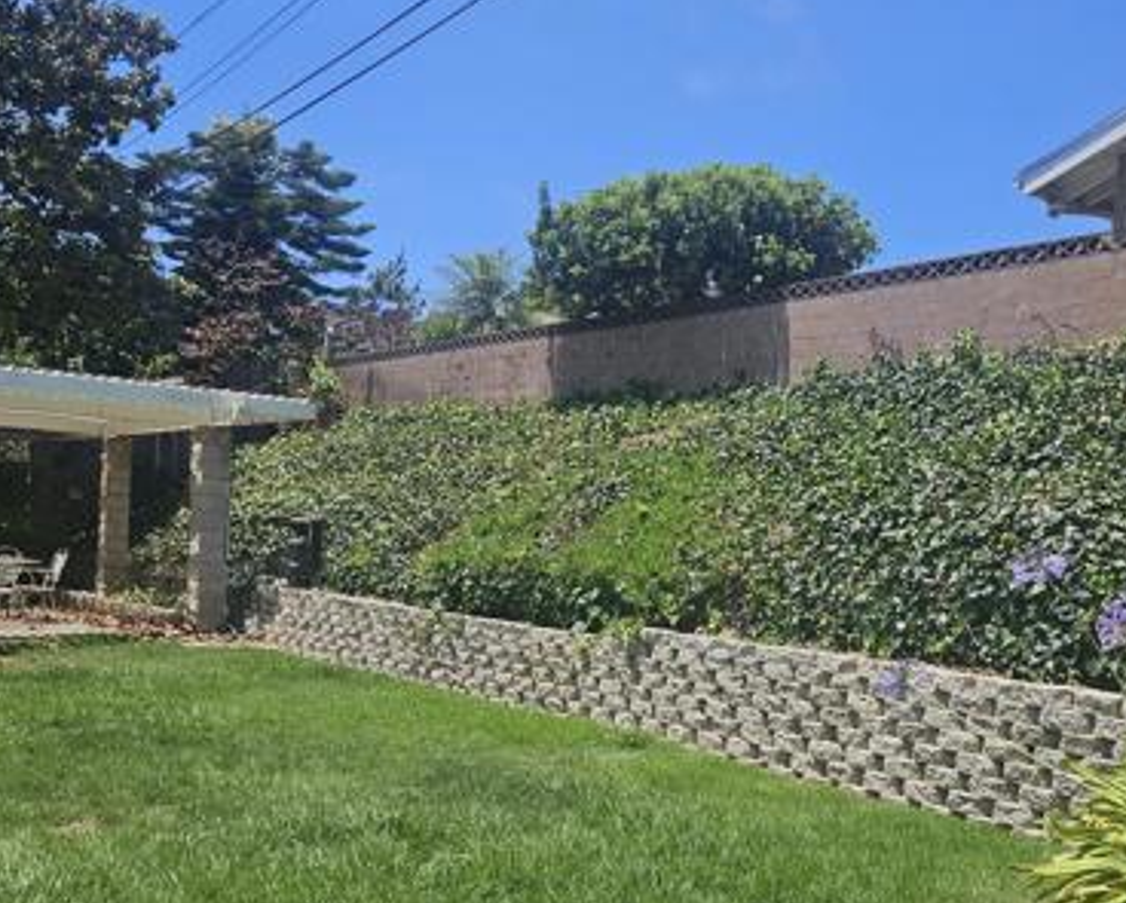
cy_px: 523
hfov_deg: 46.6
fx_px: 1301
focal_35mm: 39
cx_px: 670
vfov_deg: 38.2
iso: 25
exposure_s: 1/2000
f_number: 1.8
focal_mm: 5.4
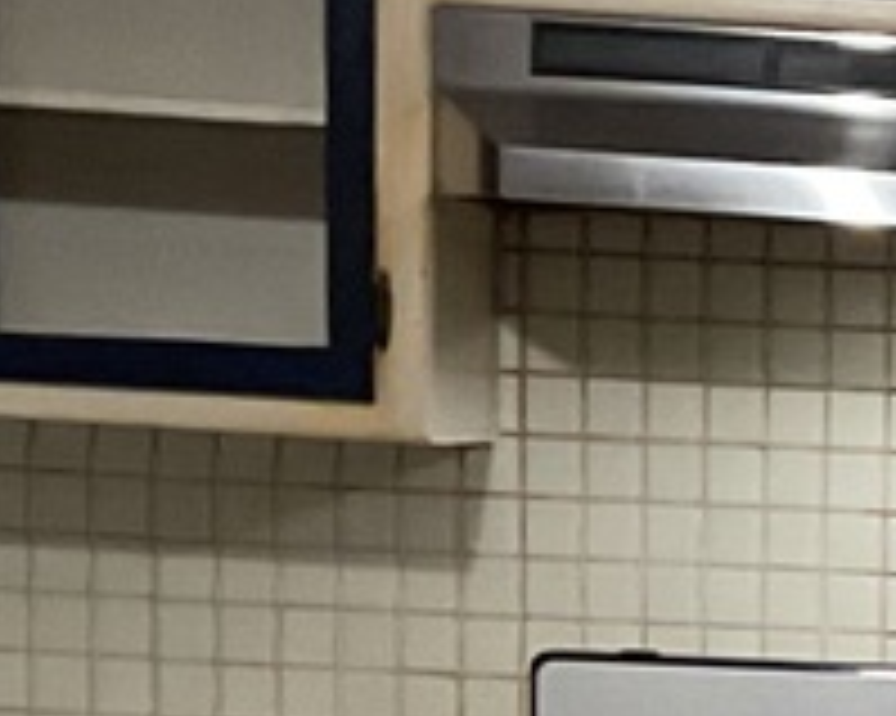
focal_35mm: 205
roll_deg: -3.2
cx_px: 1576
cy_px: 1364
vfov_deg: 7.3
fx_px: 5434
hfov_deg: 9.0
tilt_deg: -9.7
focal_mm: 3
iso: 250
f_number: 1.8
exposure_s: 1/60
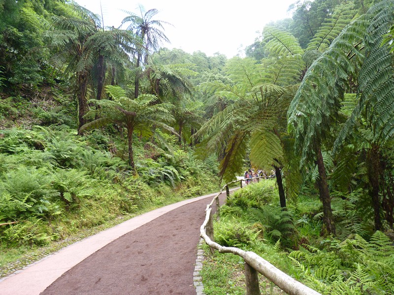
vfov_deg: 51.4
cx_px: 197
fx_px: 307
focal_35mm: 27
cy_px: 148
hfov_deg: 65.3
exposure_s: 1/60
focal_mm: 4.8
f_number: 2.8
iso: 80
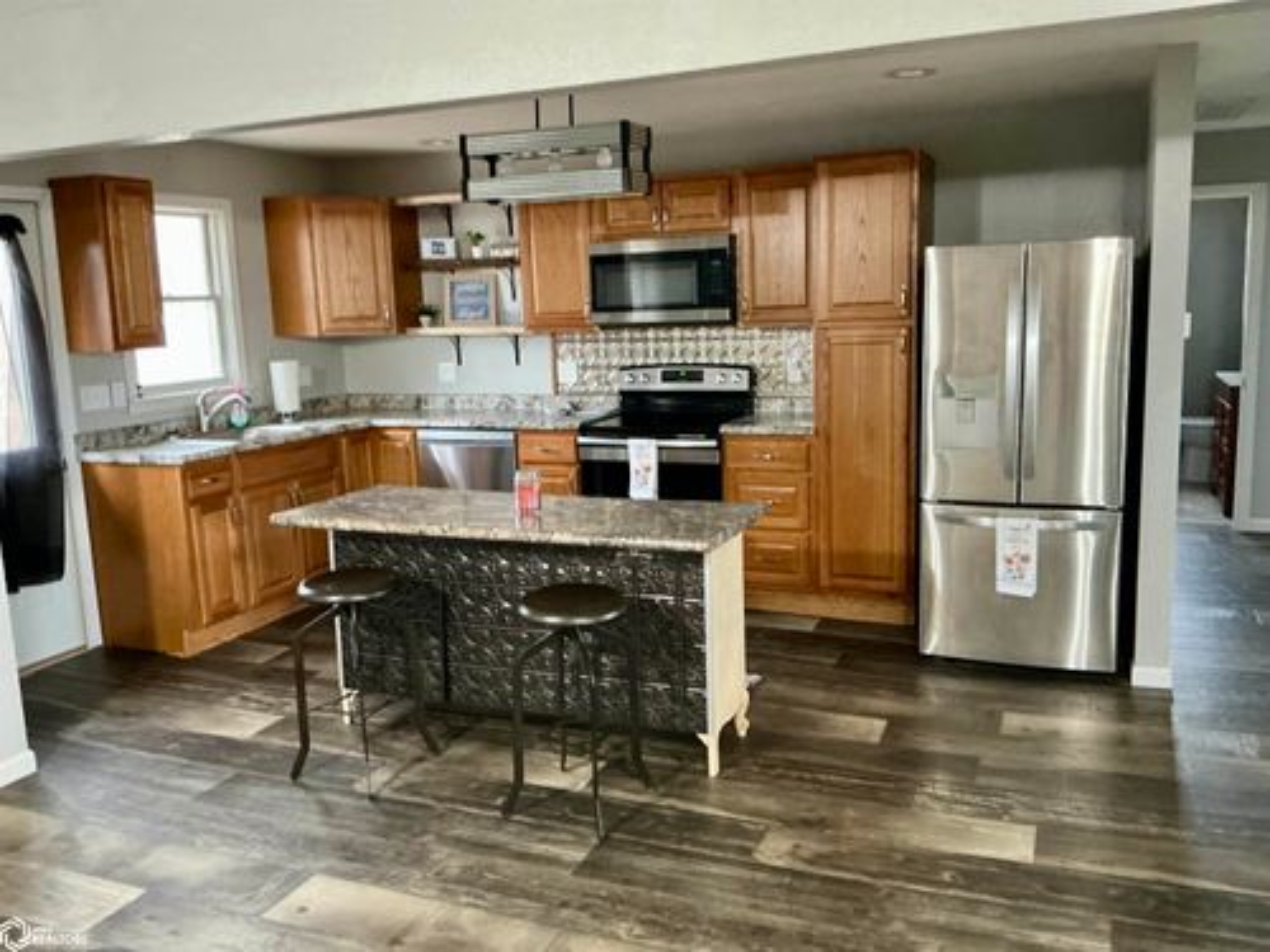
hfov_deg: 63.4
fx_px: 1027
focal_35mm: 28
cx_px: 635
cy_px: 476
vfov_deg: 49.7
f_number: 1.8
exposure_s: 1/40
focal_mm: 3
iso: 320
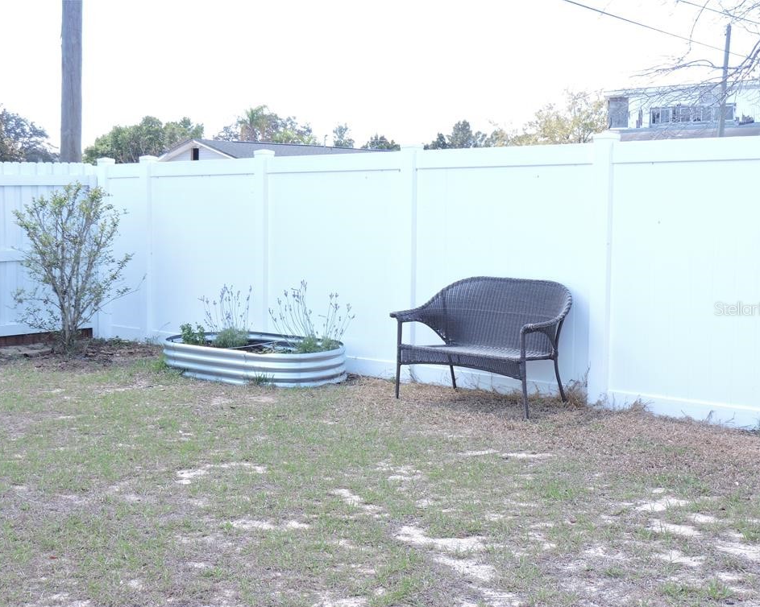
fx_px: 1192
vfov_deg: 28.6
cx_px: 378
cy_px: 308
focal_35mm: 53
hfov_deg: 35.4
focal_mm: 8.9
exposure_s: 1/160
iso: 100
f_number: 3.6
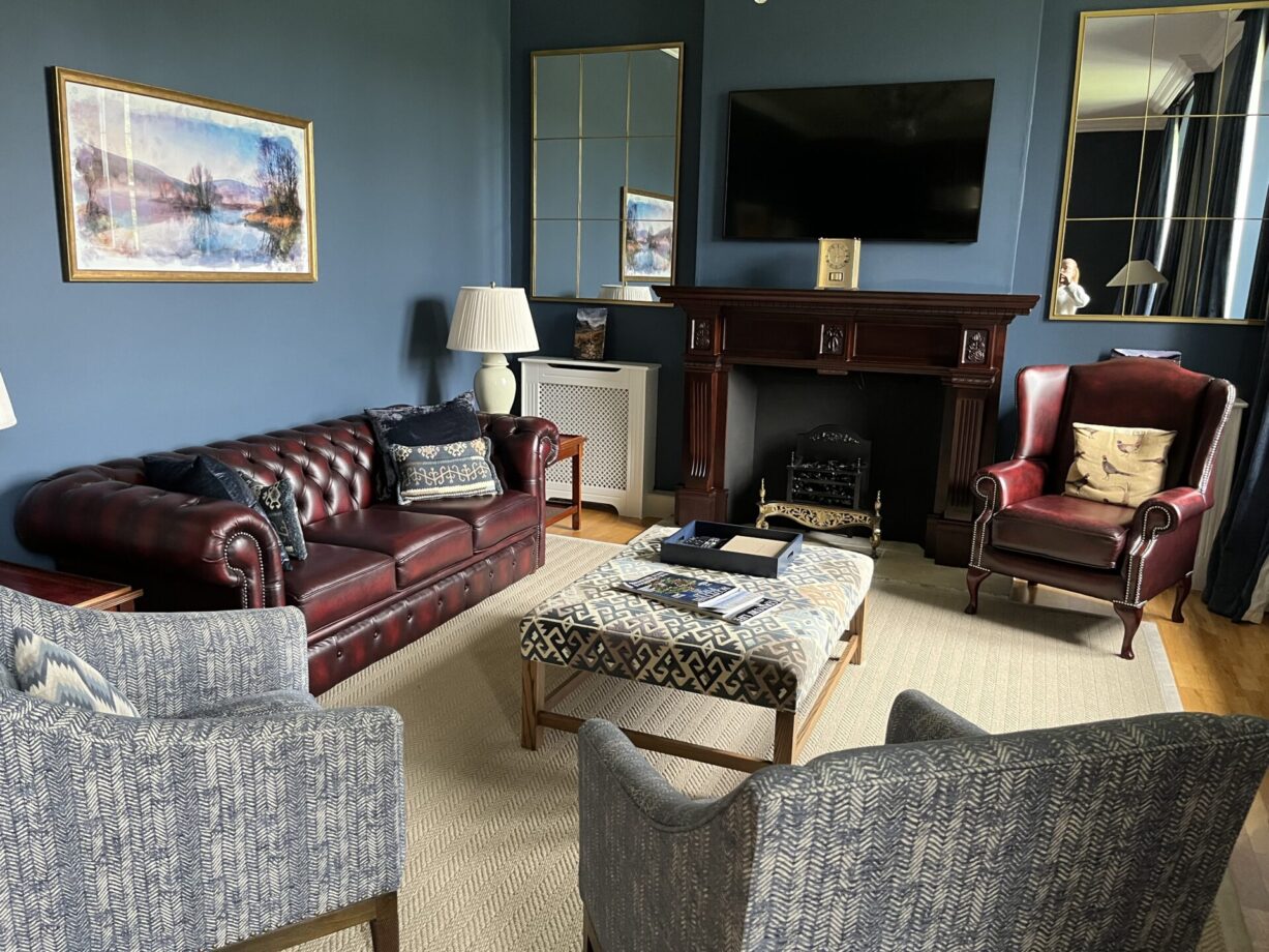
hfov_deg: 67.3
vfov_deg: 53.1
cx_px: 634
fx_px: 953
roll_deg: -1.0
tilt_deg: -12.0
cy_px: 476
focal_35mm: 26
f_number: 1.6
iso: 400
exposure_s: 1/60
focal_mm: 5.1
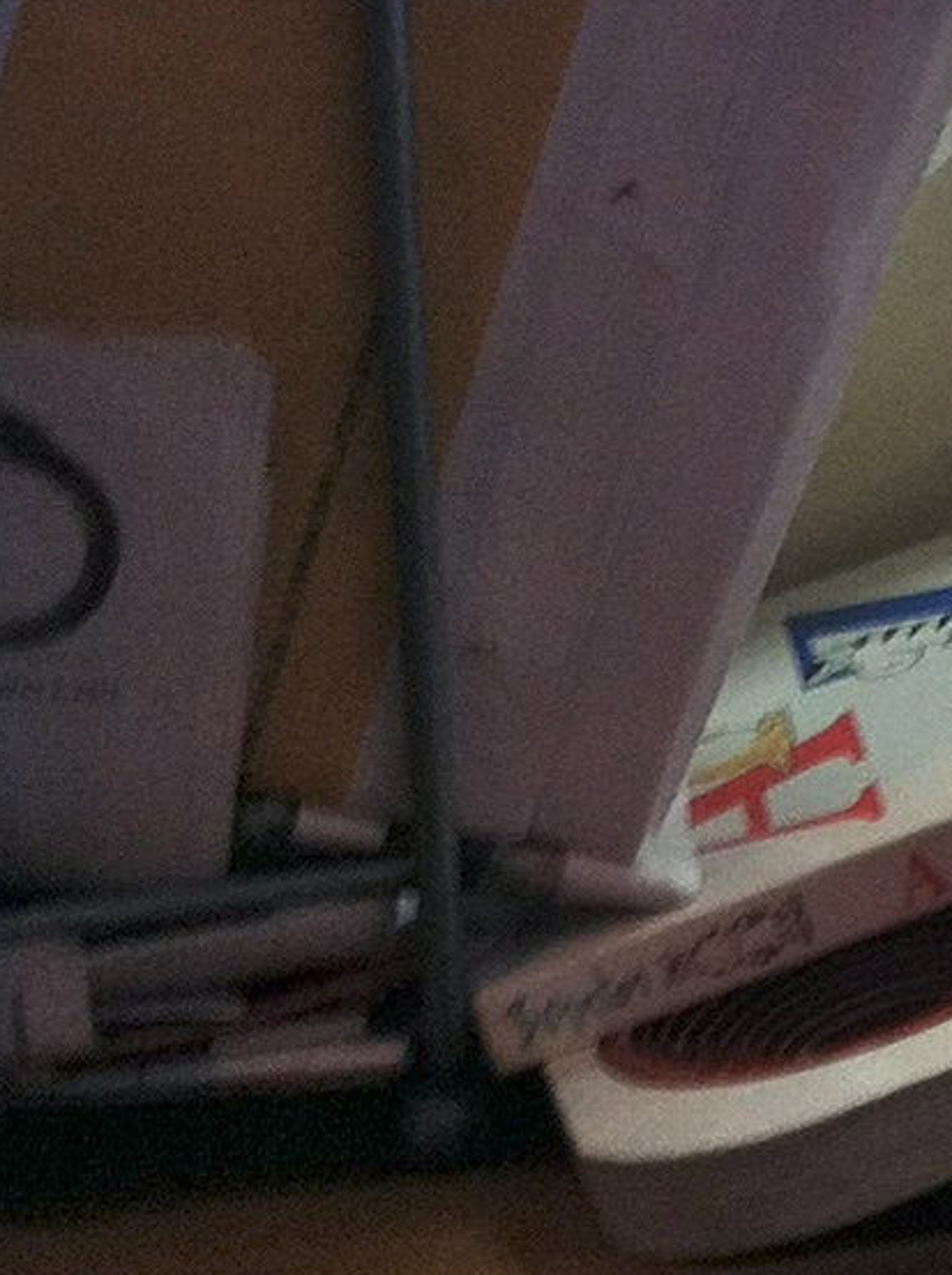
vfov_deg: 11.7
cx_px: 2185
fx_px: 6030
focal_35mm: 164
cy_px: -505
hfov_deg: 8.4
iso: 80
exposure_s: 1/24
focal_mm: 3.85
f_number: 2.8
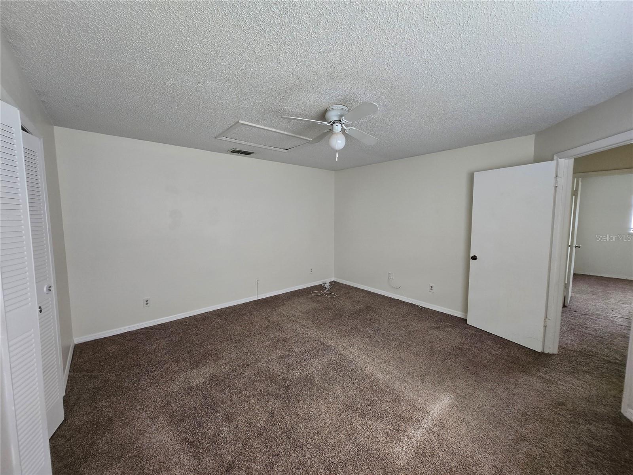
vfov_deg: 89.9
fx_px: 238
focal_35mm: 13
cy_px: 238
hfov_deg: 106.2
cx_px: 316
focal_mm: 1.7
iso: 125
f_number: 2.2
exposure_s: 1/60
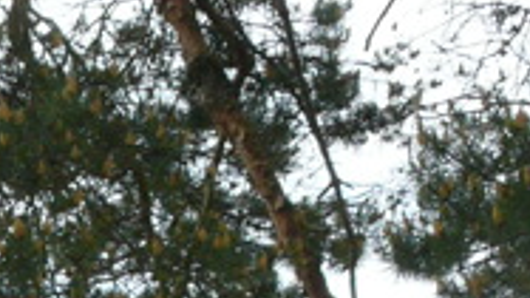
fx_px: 4004
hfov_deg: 7.5
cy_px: 1008
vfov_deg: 4.1
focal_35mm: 285
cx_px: -147
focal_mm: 11
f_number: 5
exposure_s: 1/200
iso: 100
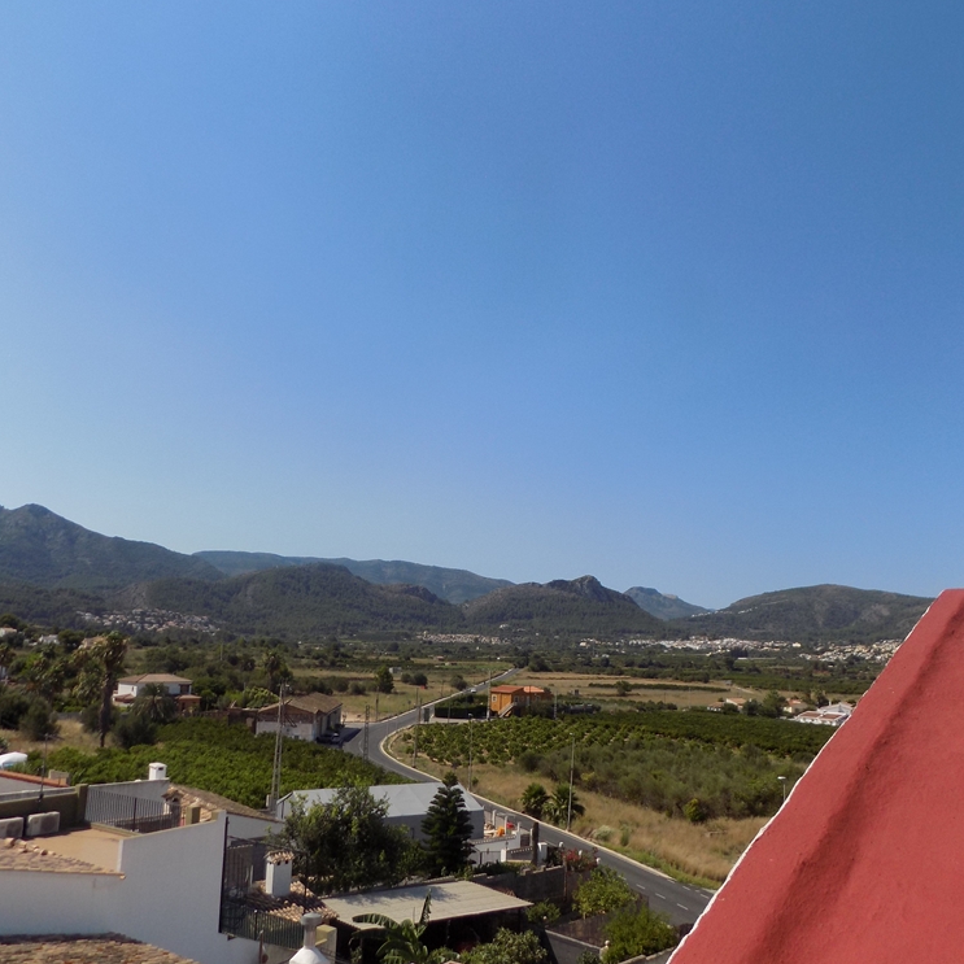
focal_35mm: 28
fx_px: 882
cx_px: 523
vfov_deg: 57.3
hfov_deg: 57.2
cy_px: 497
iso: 80
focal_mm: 4
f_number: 9.9
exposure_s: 1/200
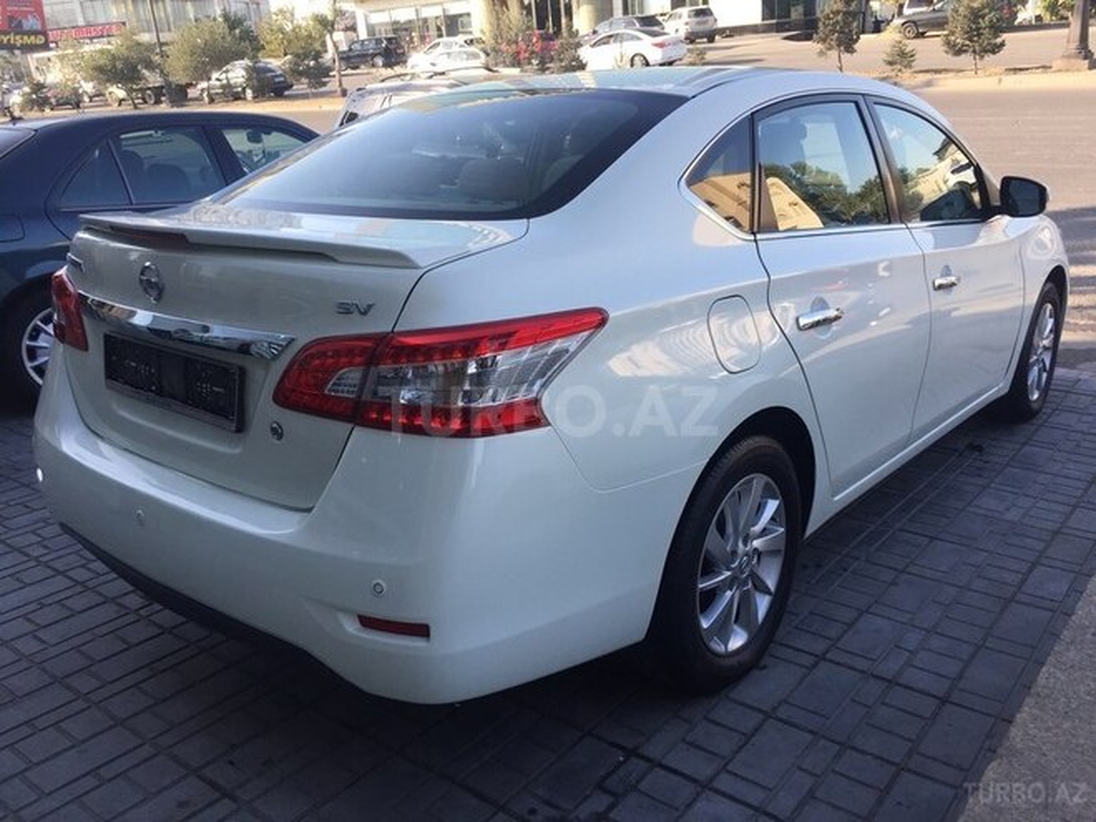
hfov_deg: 61.7
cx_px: 548
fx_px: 918
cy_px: 411
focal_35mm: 29
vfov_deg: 48.2
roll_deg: +4.3
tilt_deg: -21.7
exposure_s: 1/425
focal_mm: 4.15
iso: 32
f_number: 2.2
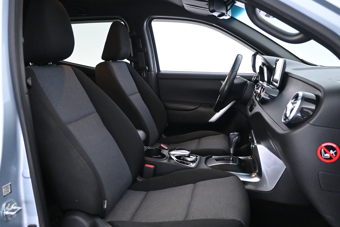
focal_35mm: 32
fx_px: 305
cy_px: 117
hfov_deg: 58.3
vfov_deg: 40.8
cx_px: 166
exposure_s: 1/30
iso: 2800
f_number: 3.8
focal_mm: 19.5
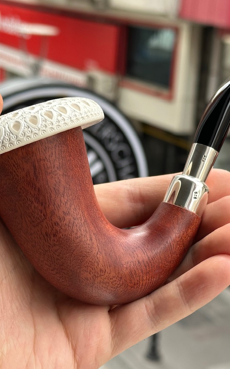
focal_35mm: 70
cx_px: 127
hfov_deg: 18.6
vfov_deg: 29.4
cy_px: 181
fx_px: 702
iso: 64
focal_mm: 6.86
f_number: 1.78
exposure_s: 1/836
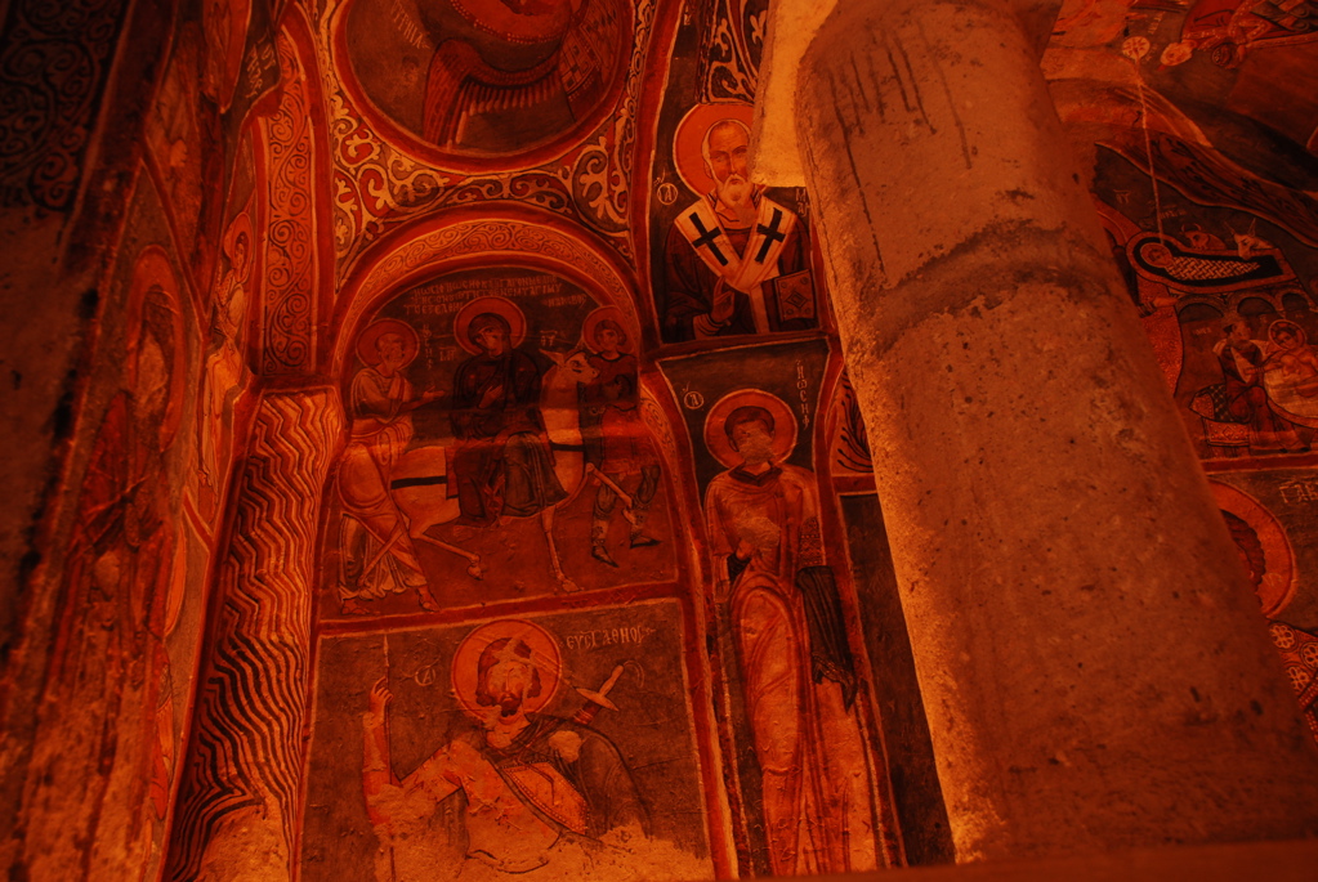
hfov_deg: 57.2
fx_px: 1210
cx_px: 659
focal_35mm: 33
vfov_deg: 40.1
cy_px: 441
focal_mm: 22
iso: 200
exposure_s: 1
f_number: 3.8
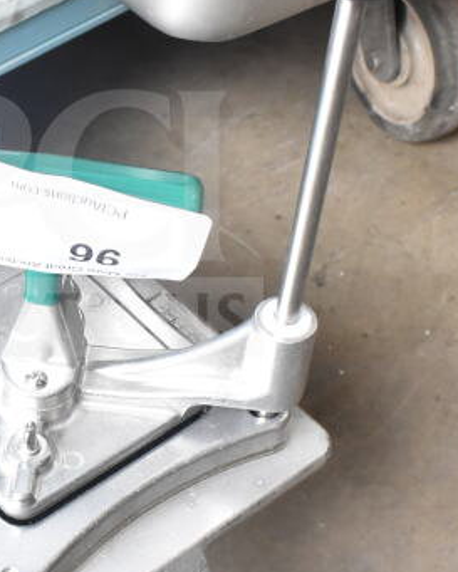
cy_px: 223
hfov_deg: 18.3
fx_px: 1406
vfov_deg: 23.0
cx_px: 74
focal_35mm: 83
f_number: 6.3
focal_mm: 22
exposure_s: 1/160
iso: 1600
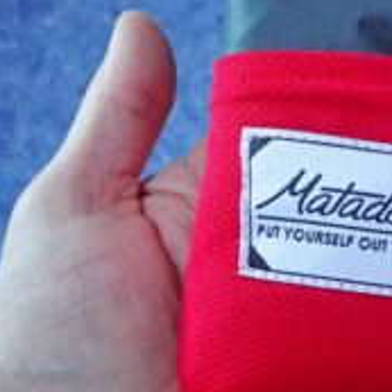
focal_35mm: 51
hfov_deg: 30.5
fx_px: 653
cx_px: 412
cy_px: 206
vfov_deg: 33.4
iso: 800
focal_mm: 4.5
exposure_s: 1/20
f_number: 2
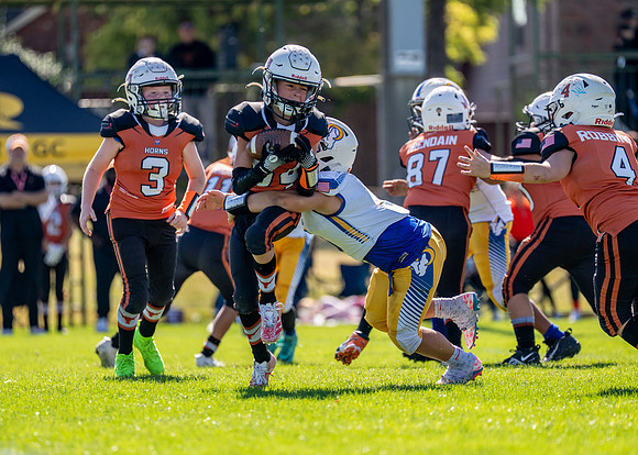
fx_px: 5393
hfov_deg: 6.8
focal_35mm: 298
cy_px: 245
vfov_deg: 4.8
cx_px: 316
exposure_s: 1/3200
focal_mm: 200
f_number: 2.8
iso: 200
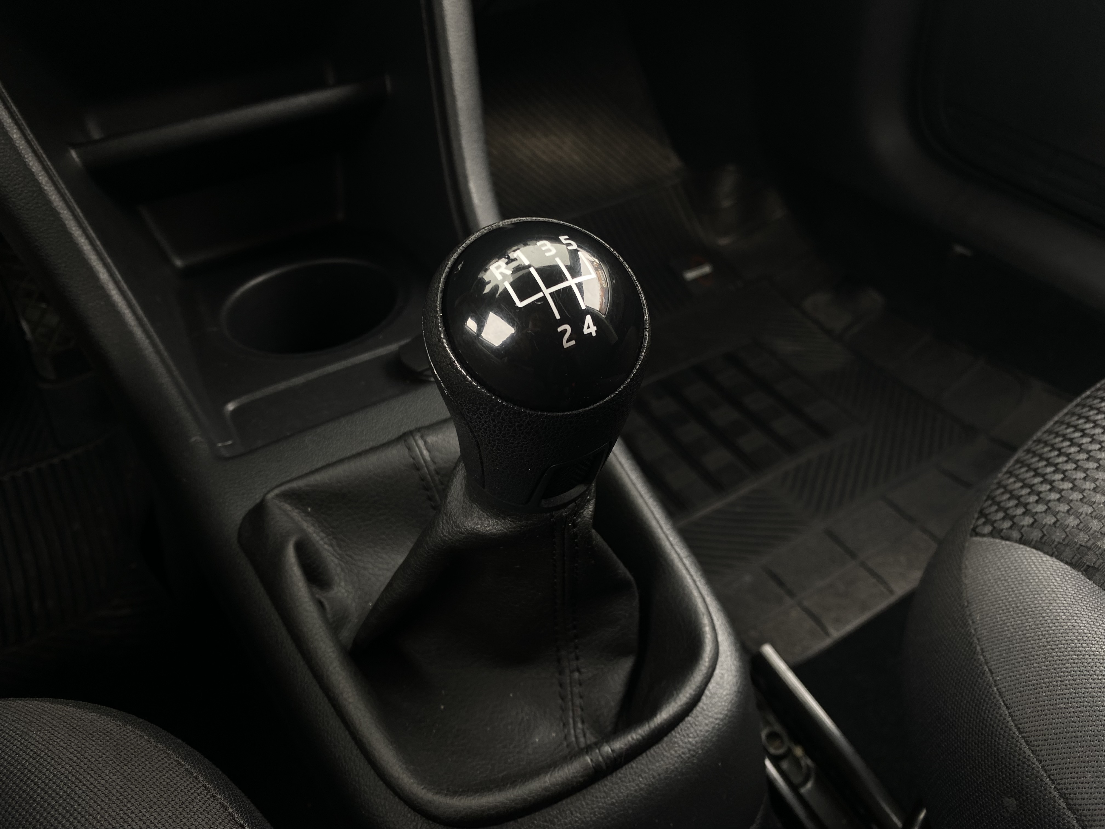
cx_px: 552
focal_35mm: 26
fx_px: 830
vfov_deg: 53.1
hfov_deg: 67.3
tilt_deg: -41.4
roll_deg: +1.1
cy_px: 414
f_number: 1.8
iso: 80
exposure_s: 1/121
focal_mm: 4.25
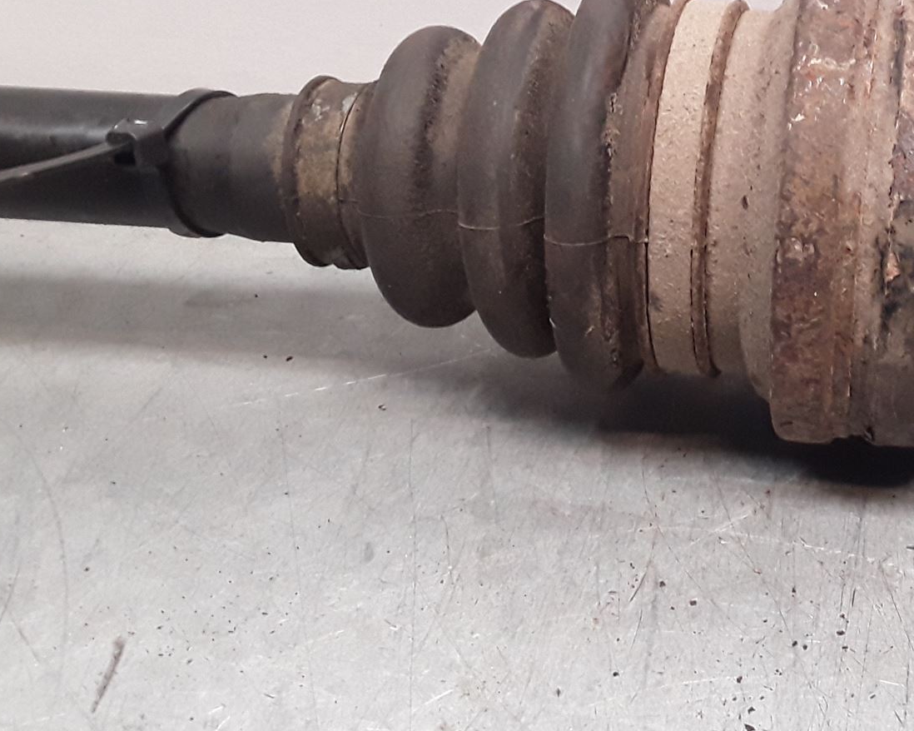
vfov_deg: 29.4
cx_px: 827
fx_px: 1379
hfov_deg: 34.5
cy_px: 231
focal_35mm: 51
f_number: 1.9
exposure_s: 1/100
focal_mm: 2.91
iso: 100
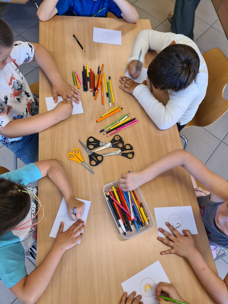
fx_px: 228
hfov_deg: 53.1
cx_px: 114
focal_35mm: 26
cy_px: 152
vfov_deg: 67.3
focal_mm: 5.4
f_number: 1.8
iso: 80
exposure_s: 1/50
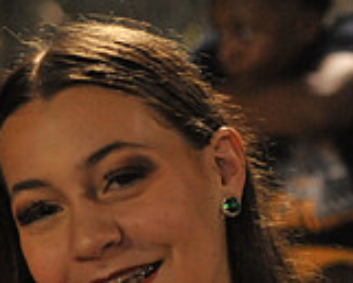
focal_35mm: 270
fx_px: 2823
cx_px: -261
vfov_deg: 5.7
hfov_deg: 7.0
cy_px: 281
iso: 5000
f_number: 4.5
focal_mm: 80
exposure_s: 1/200
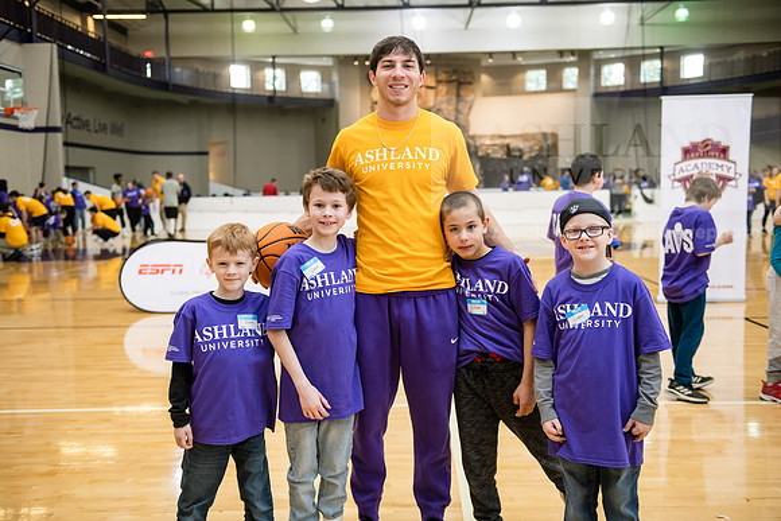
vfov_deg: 35.1
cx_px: 390
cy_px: 260
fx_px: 825
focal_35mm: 38
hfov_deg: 50.7
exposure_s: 1/160
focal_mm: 38
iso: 2500
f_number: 3.2
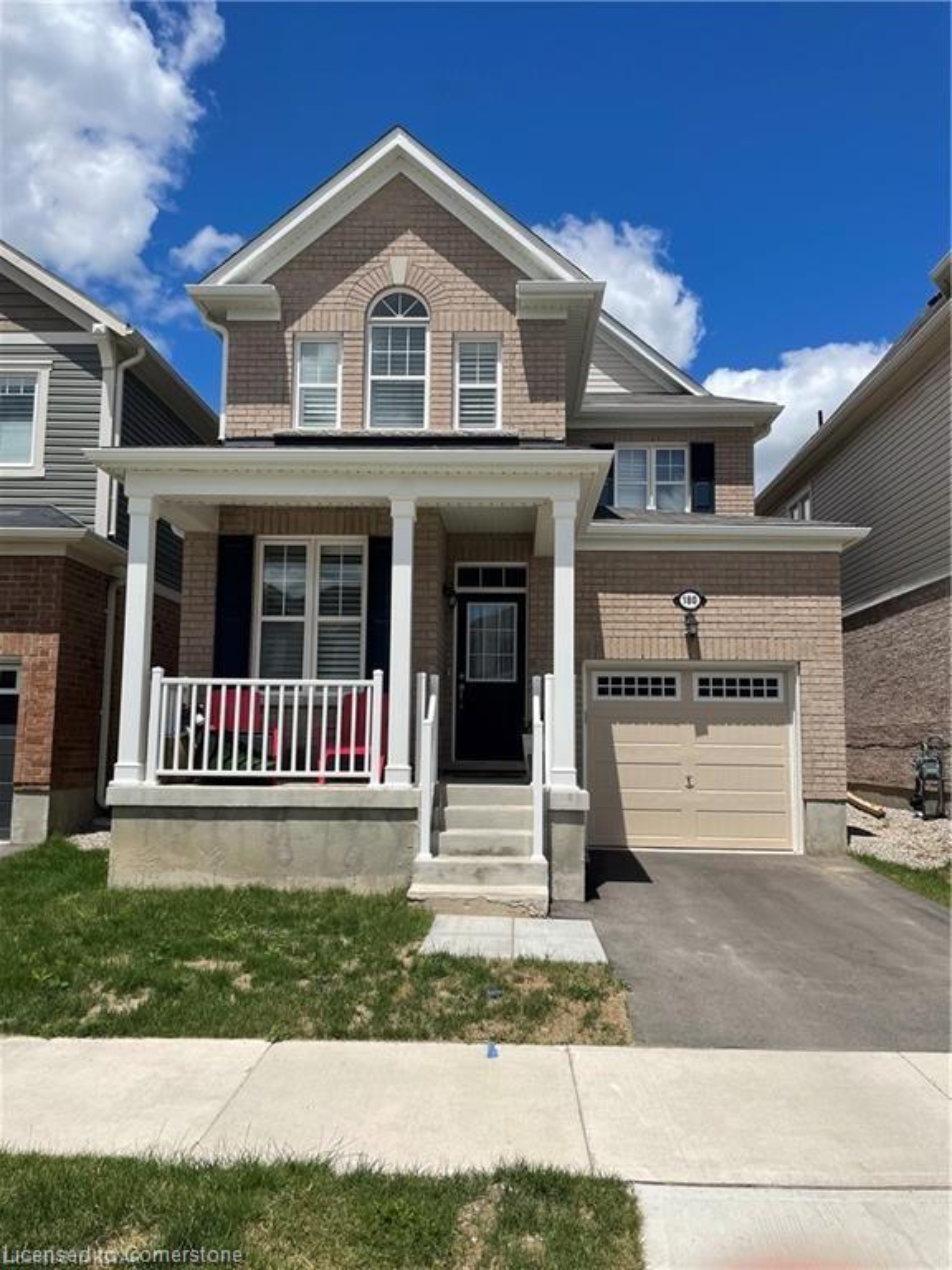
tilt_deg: +5.5
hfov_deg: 53.1
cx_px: 476
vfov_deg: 67.3
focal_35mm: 26
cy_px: 635
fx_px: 953
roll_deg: -0.1
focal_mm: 4.2
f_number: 1.6
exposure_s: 1/6494
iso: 32
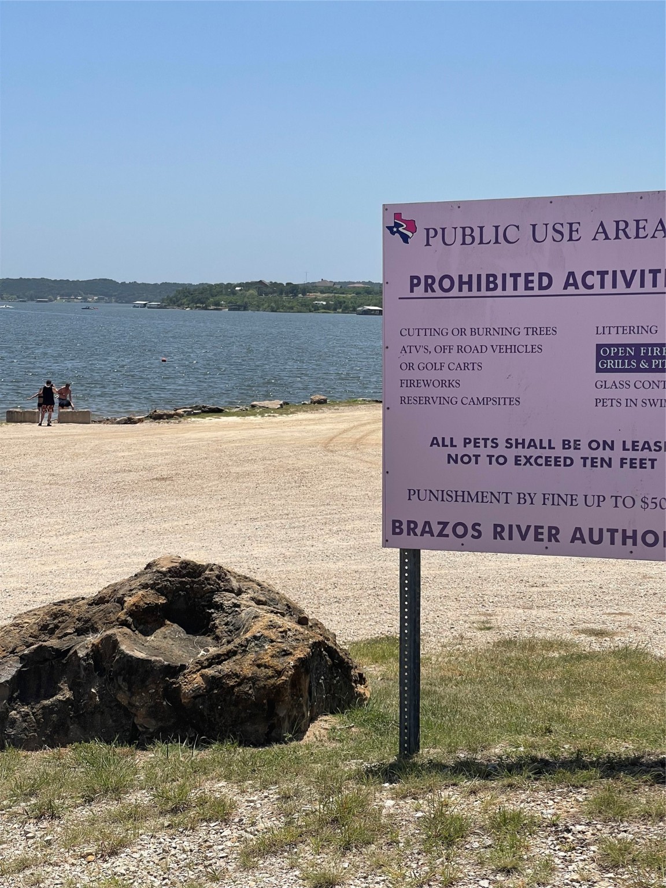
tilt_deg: -4.0
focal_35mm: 64
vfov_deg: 30.3
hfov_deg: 22.9
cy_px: 444
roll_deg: -1.0
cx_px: 333
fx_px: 1642
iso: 20
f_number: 2.2
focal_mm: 7.5
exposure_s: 1/1980
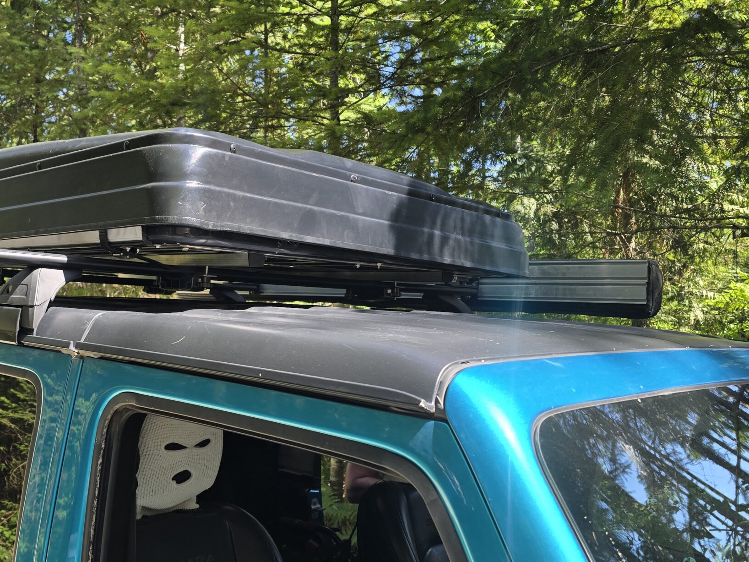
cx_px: 210
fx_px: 779
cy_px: 310
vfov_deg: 39.6
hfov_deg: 49.8
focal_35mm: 36
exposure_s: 1/202
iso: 12
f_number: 1.7
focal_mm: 6.3
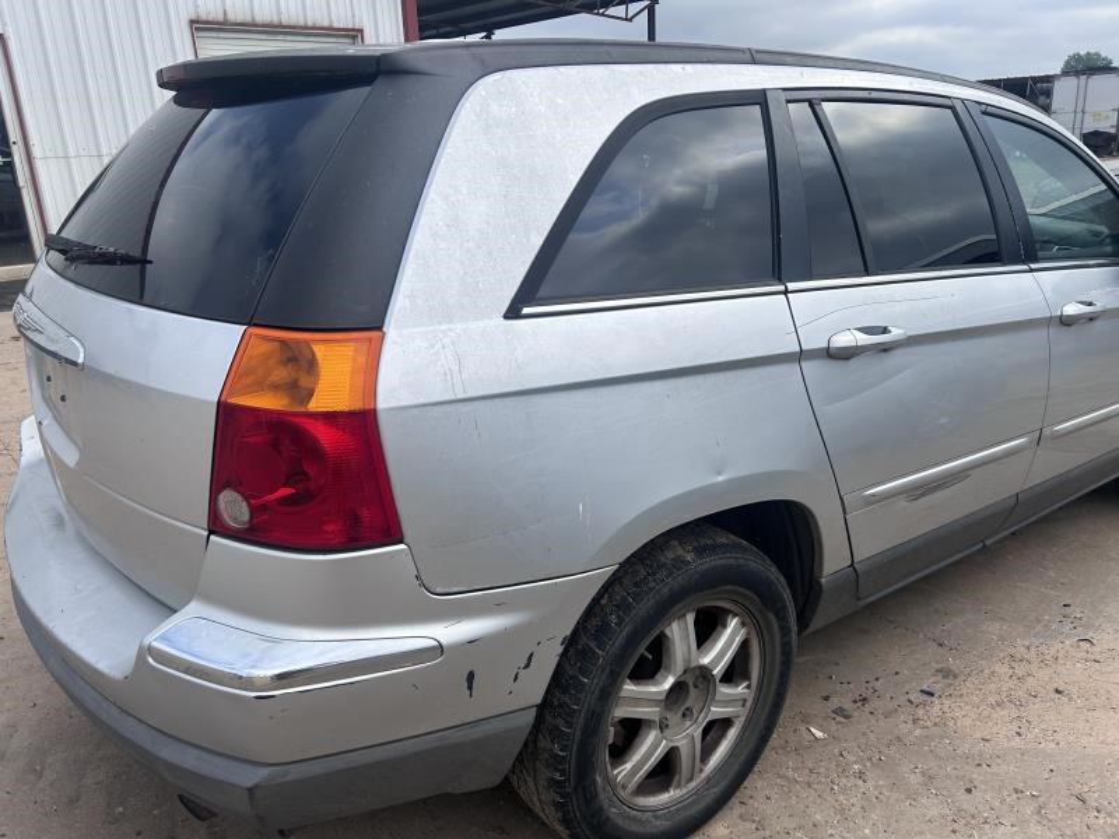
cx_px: 560
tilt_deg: -19.0
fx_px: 840
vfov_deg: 53.1
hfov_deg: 67.3
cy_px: 420
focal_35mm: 26
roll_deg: +3.2
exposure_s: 1/3165
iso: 50
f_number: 1.5
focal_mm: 5.7
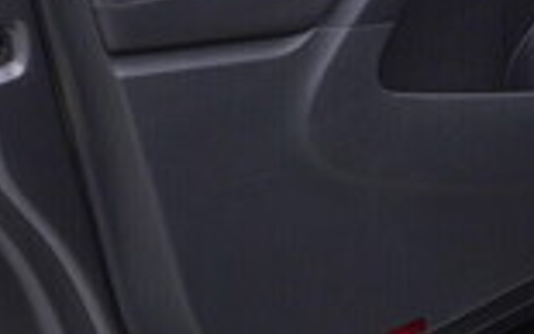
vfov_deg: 9.6
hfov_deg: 15.2
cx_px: 723
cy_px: -274
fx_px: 1893
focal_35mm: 130
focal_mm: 24
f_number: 3.5
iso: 125
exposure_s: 1/60
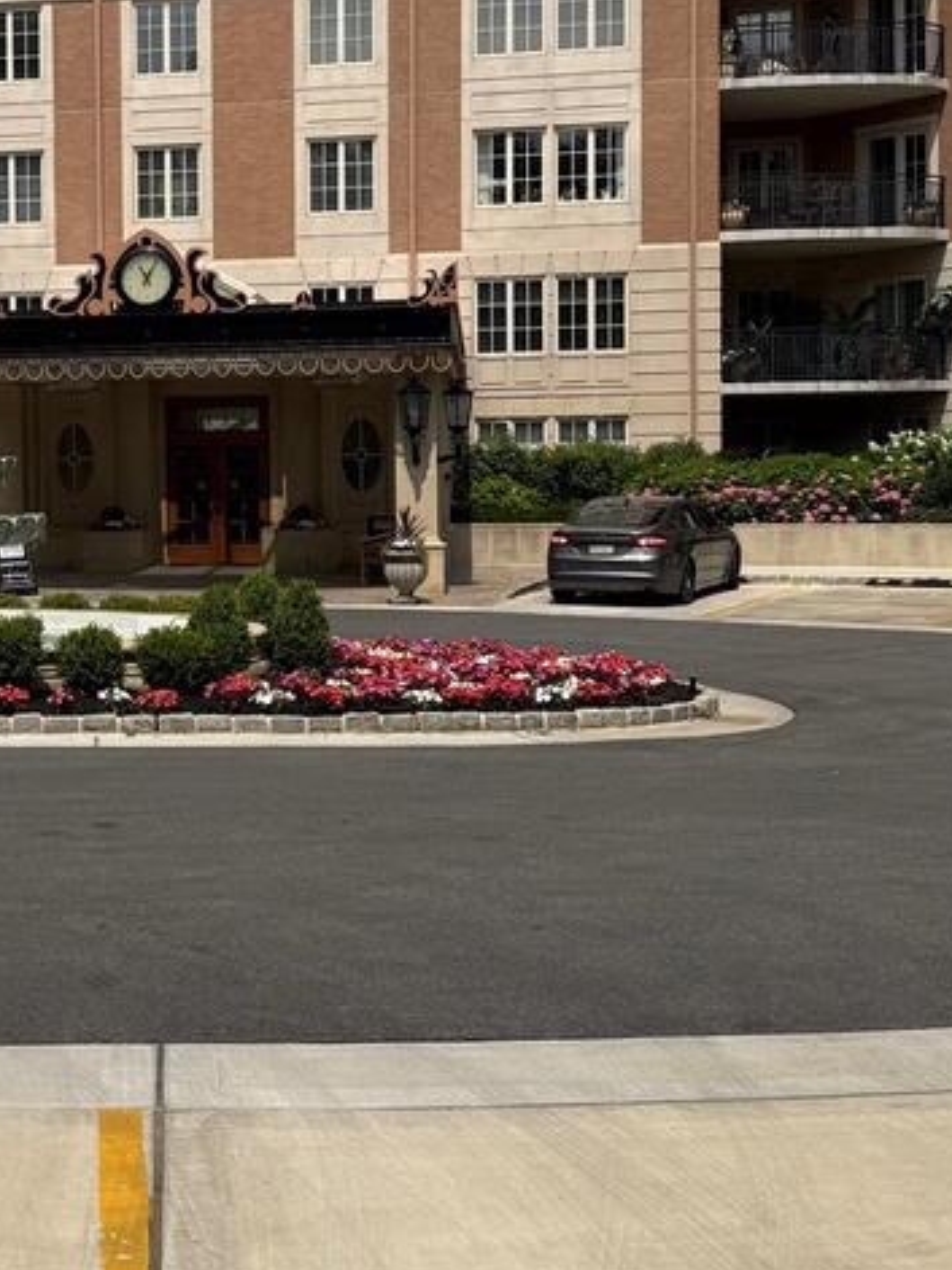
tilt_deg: -0.6
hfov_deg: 25.8
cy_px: 499
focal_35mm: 55
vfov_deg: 34.8
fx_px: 2018
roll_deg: +0.7
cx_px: 119
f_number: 1.78
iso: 80
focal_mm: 6.76
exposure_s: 1/8130
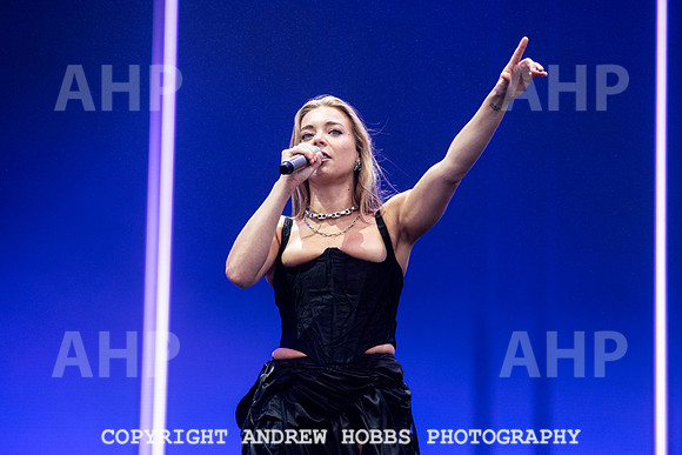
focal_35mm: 212
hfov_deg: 9.7
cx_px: 330
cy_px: 227
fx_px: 4009
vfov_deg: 6.5
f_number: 3.5
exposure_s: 1/1000
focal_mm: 200
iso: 640
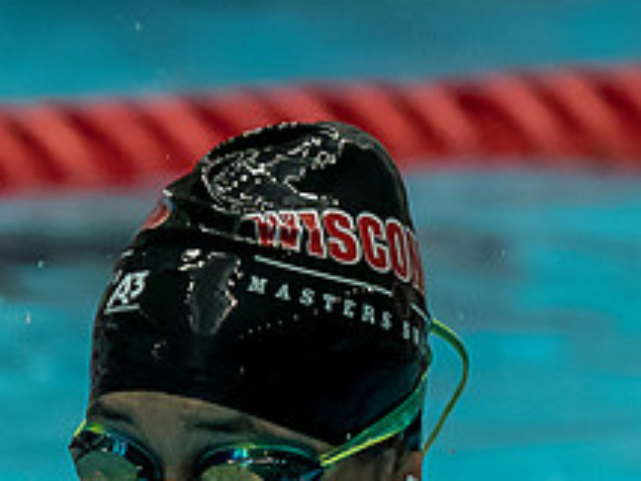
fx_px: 33665
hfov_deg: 1.1
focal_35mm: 1818
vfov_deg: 0.8
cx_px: 275
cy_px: 896
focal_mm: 200
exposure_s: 1/1000
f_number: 2.8
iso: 2000
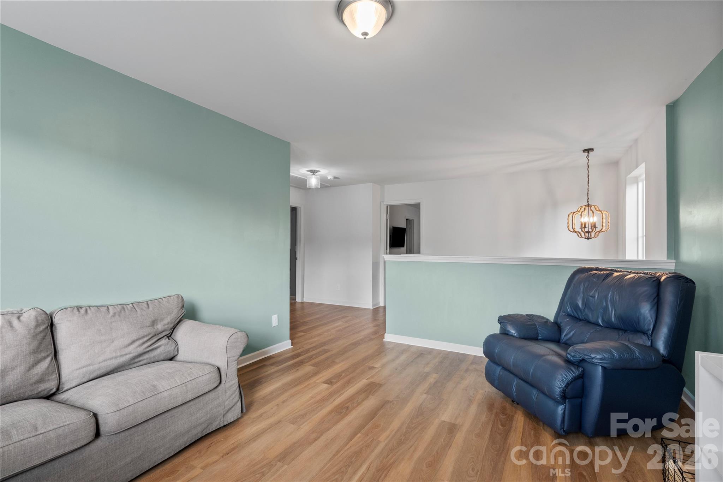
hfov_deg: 95.0
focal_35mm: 16
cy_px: 241
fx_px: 331
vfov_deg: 72.0
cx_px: 362
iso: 640
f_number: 9
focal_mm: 16.5
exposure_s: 1/80
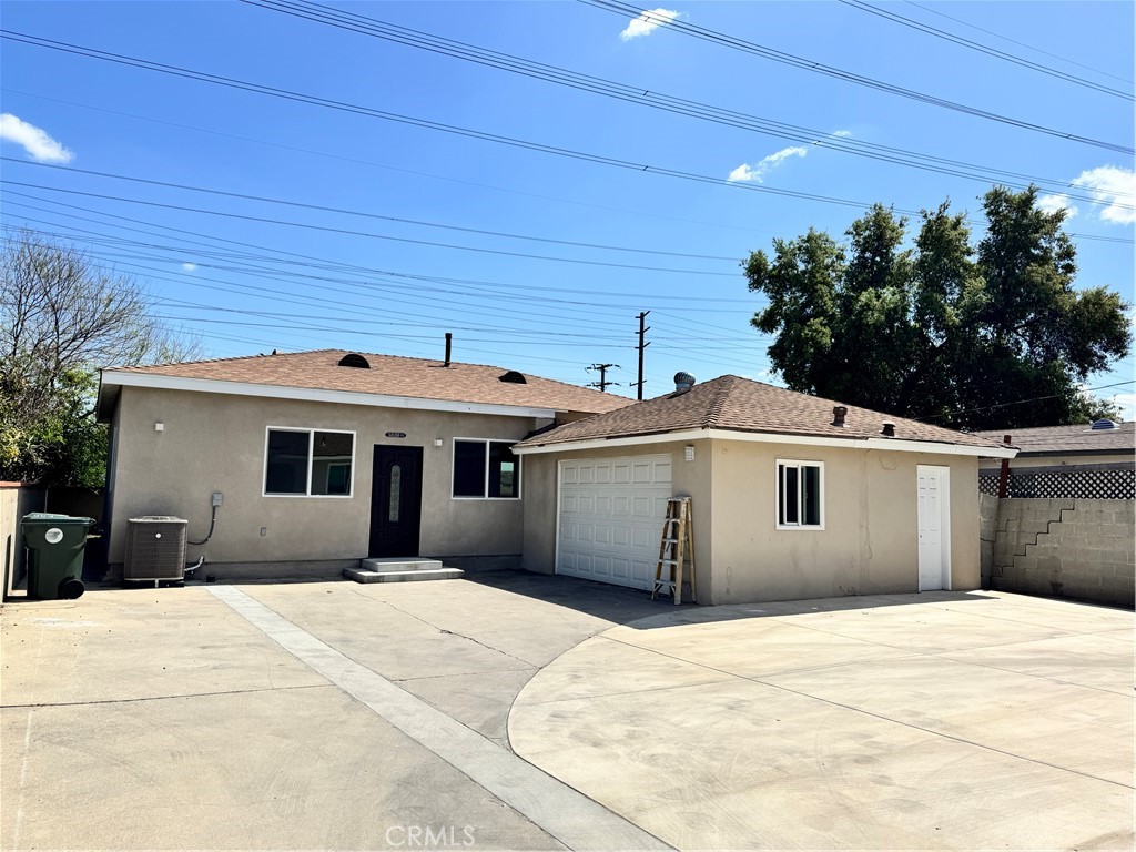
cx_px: 568
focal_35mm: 24
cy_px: 426
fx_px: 788
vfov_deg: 56.8
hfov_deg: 71.6
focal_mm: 6.76
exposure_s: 1/7092
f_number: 1.78
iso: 80
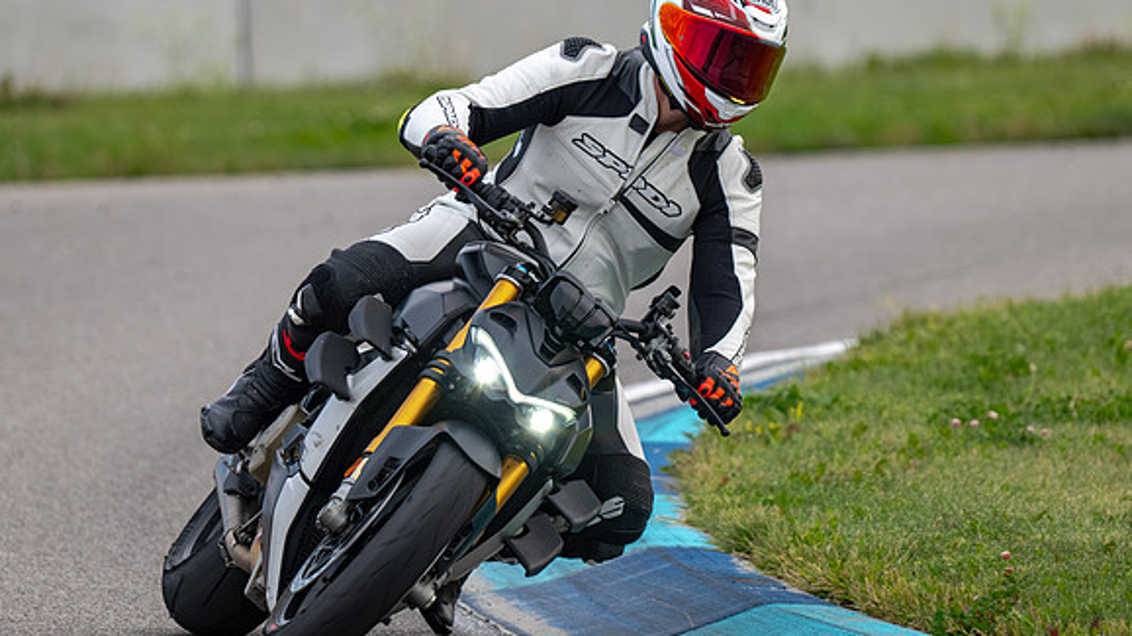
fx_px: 23020
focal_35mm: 767
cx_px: 444
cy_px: 283
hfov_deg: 2.8
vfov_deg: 1.6
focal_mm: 600
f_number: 6.3
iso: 720
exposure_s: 1/1250
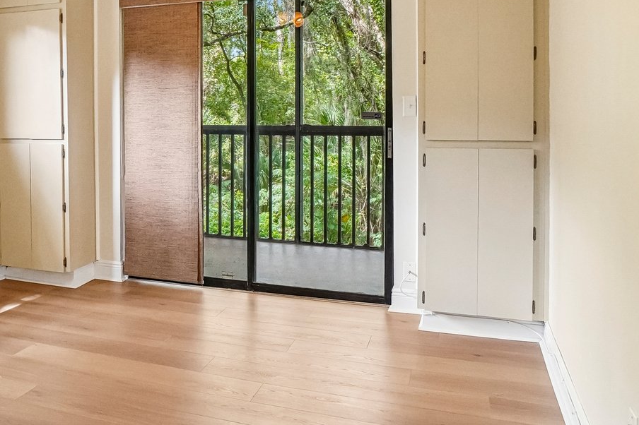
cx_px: 170
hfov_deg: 53.6
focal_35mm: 34
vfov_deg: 38.1
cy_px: 117
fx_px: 603
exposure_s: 1/30
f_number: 8
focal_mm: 10
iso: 1250
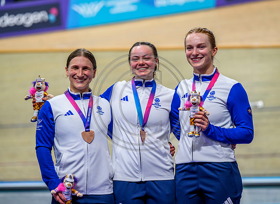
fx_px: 1736
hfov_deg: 9.2
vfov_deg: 6.7
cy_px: 100
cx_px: 156
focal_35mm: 217
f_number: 4
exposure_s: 1/1250
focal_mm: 200
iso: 3200
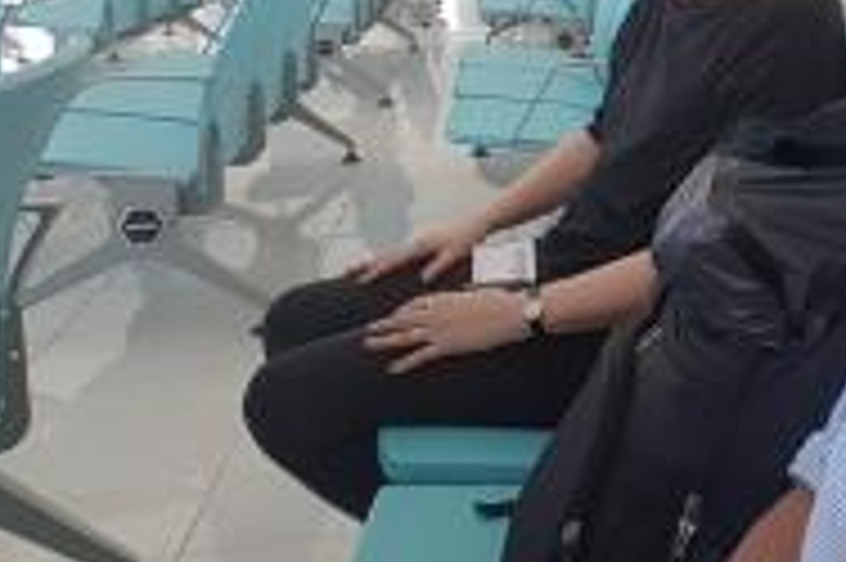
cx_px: 846
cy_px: -49
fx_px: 1221
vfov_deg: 24.3
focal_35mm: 52
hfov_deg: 34.7
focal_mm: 2.1
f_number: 1.7
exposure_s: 1/127
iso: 50
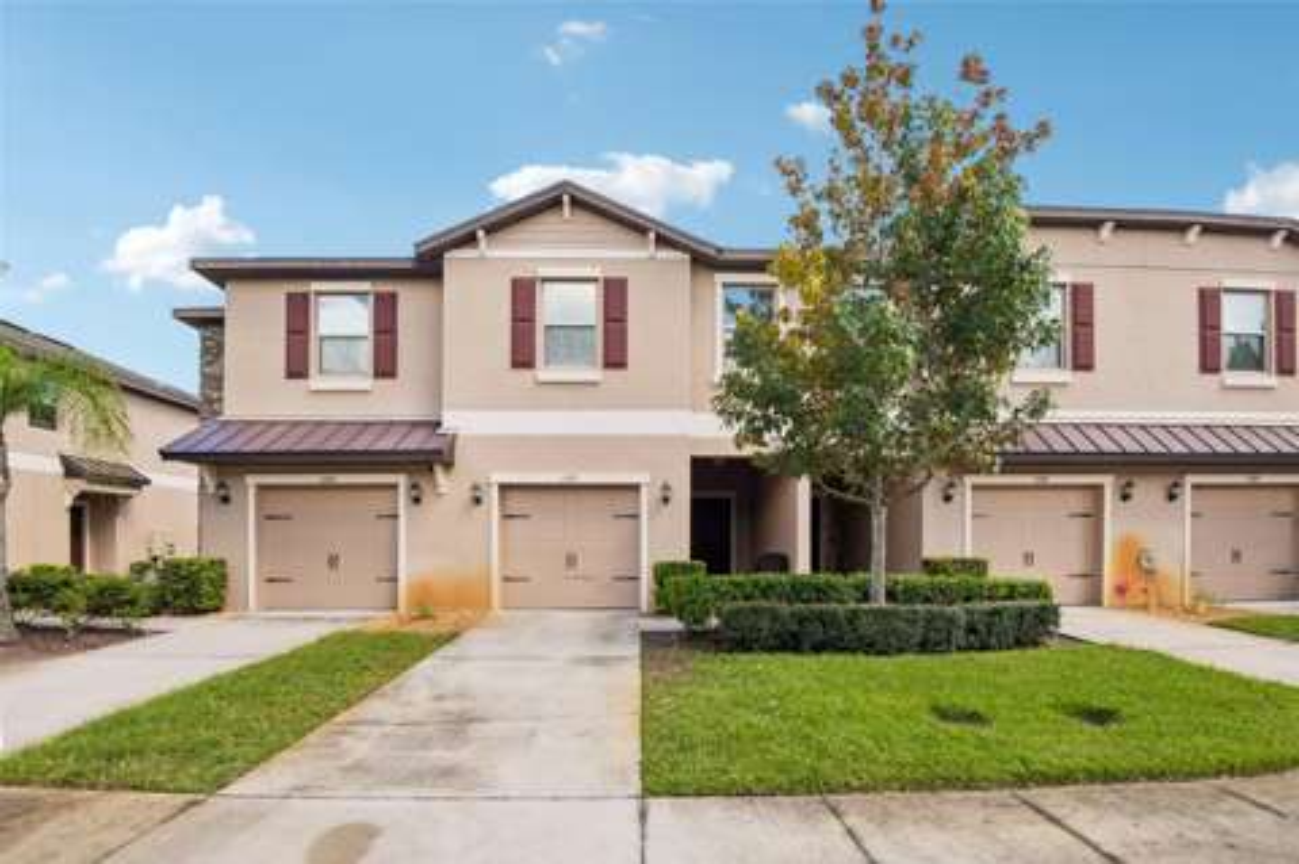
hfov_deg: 96.8
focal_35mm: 16
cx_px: 650
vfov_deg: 73.6
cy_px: 432
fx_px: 577
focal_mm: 16
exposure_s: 1/1000
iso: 400
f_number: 7.1
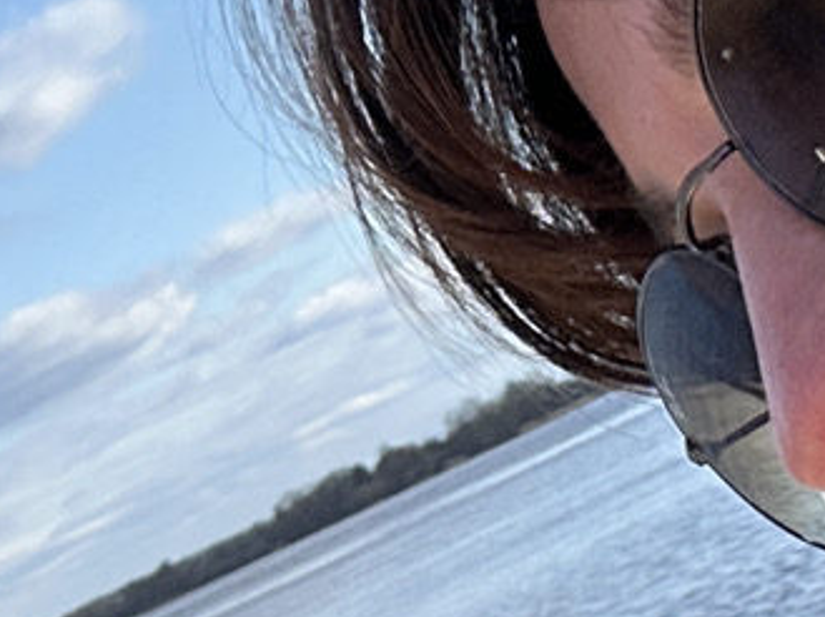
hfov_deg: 14.0
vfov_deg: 10.1
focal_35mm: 140
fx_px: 3333
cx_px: 654
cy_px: 1048
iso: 25
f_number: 1.9
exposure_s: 1/614
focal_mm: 2.69
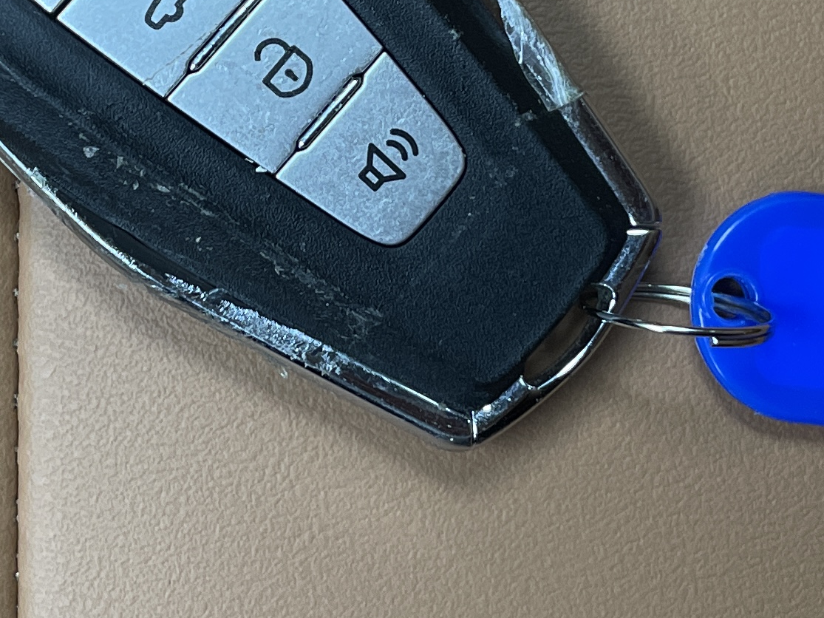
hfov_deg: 20.8
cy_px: 7
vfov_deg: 15.4
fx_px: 2237
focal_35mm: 94
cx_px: 319
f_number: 1.6
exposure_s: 1/100
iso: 125
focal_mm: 4.2
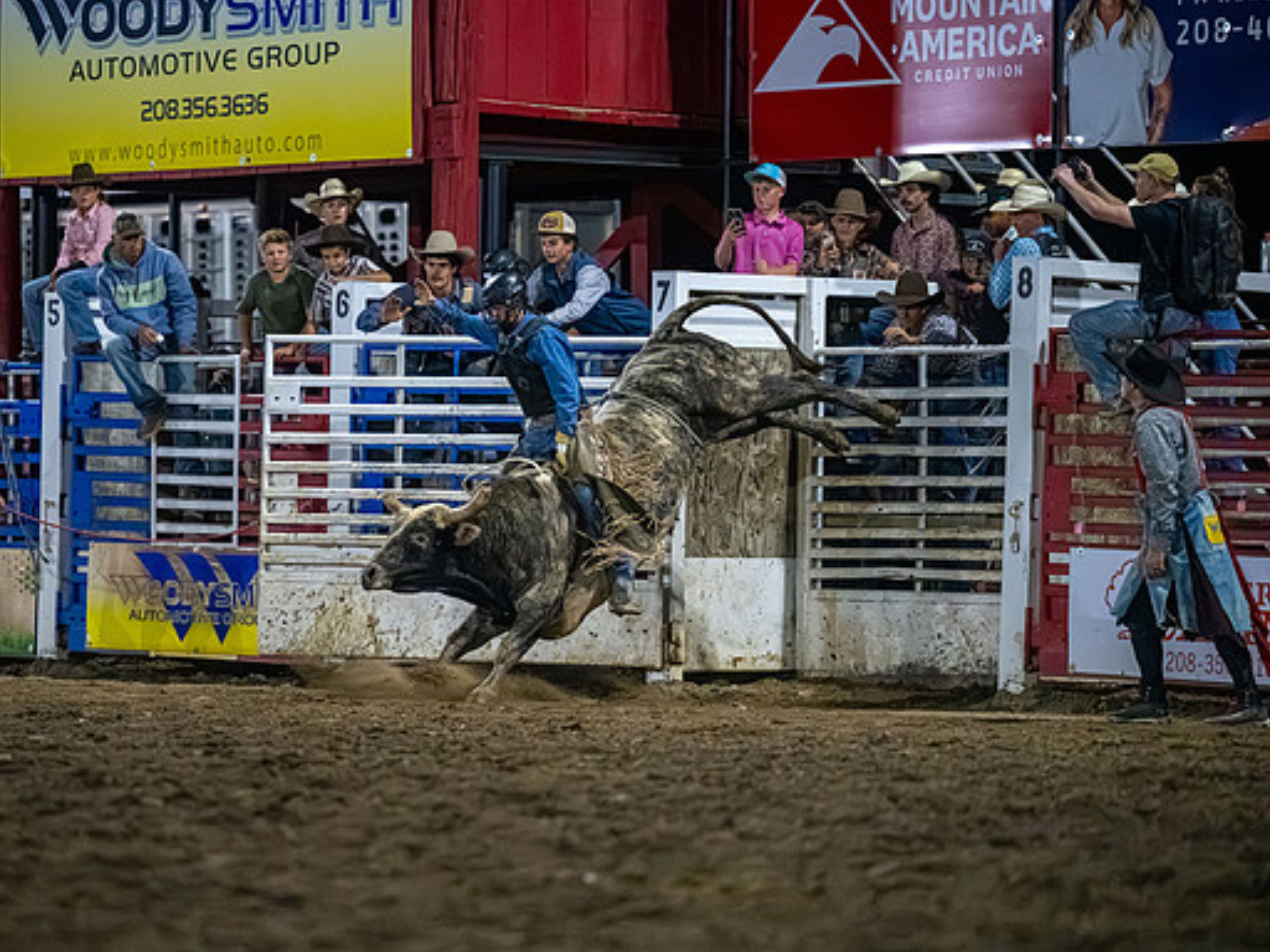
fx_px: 6934
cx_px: 479
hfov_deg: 10.5
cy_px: 514
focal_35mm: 189
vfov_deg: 7.9
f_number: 2.8
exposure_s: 1/800
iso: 6400
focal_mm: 150
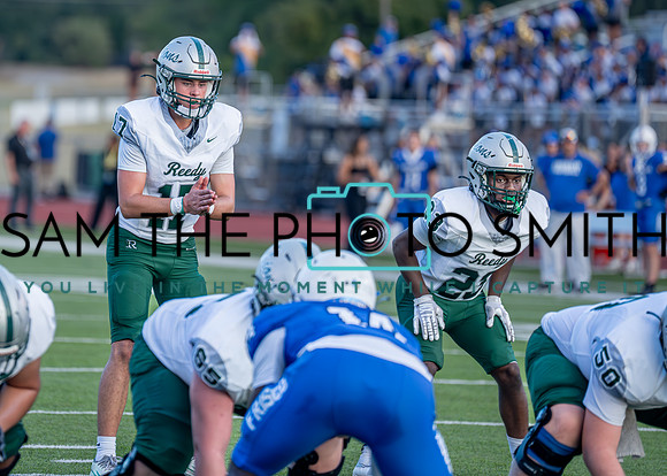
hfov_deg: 7.0
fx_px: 5447
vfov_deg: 5.0
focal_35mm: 288
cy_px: 155
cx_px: 184
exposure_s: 1/1250
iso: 500
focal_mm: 200
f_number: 2.8
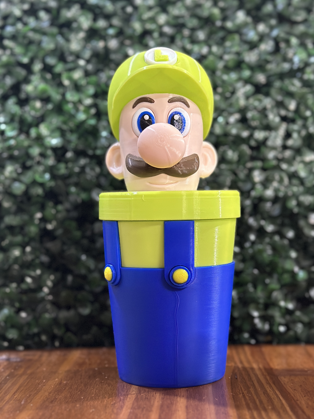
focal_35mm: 59
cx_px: 177
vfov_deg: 32.7
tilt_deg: +0.0
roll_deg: +0.2
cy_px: 215
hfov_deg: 24.8
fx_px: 714
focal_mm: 6.86
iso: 400
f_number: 1.78
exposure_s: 1/33
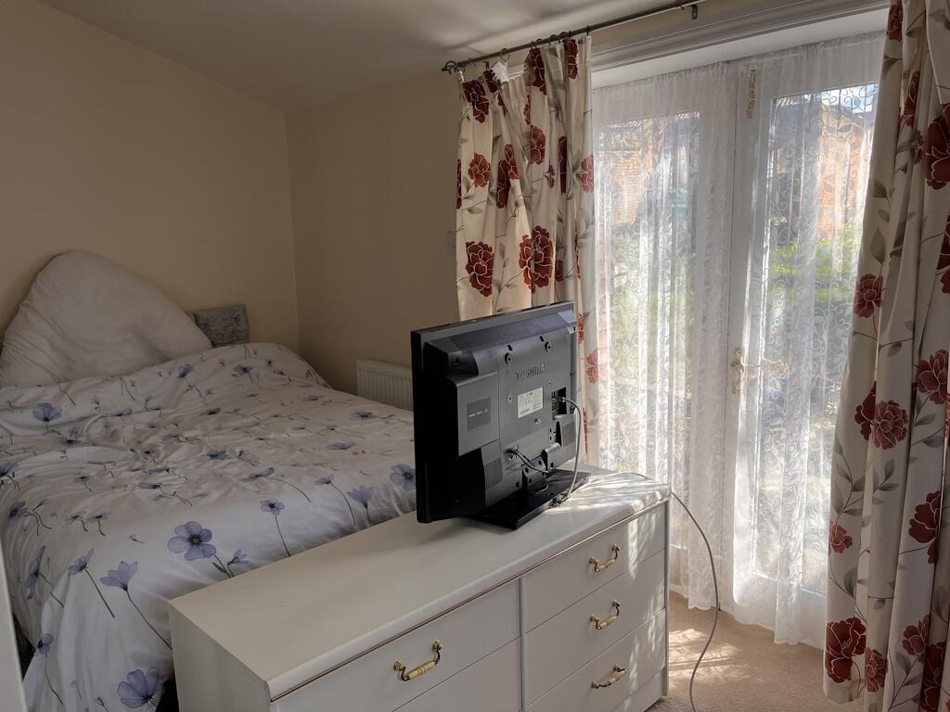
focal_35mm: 26
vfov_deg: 53.1
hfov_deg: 67.3
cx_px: 475
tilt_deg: -9.9
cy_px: 356
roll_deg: +1.8
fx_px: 714
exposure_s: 1/483
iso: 50
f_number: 1.6
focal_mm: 5.1
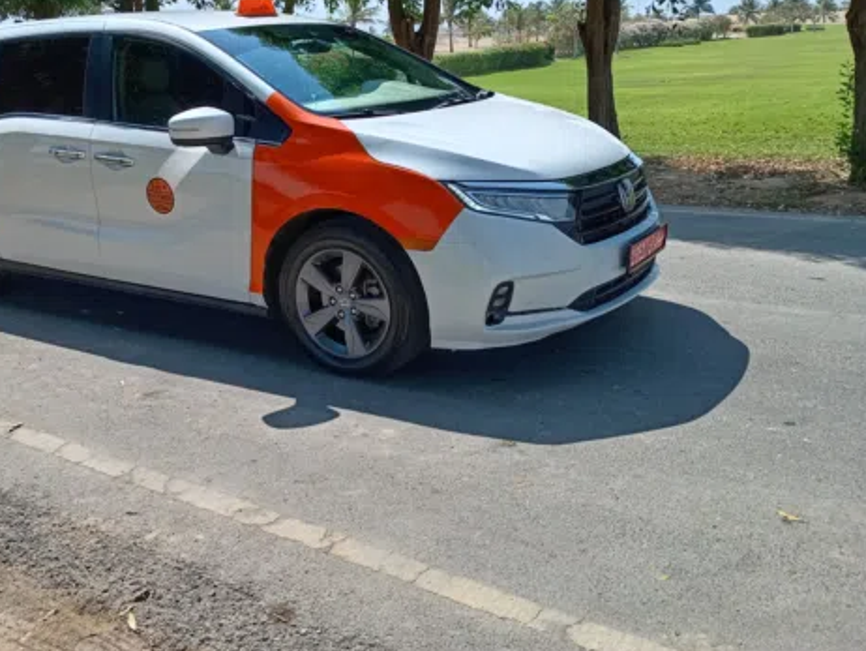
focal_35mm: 36
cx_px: 289
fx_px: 901
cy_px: 220
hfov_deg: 50.4
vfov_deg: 39.2
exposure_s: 1/516
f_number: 1.8
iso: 110
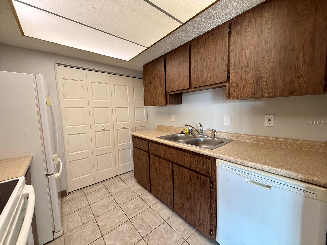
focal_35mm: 14
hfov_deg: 102.1
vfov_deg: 85.7
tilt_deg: -4.8
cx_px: 164
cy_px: 122
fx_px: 132
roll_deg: +1.6
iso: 250
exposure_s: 1/60
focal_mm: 2.22
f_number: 2.2
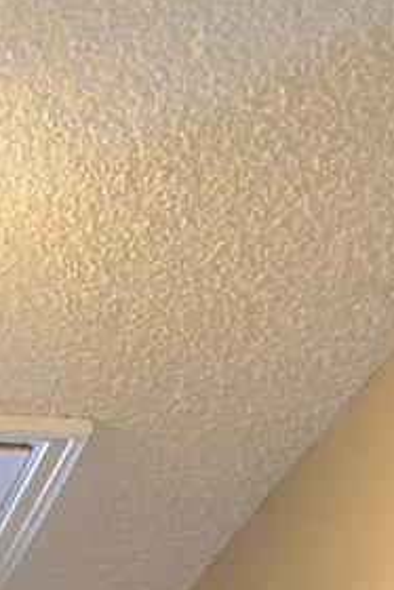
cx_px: -171
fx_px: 2148
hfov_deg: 10.2
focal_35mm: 131
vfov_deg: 11.8
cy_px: 1542
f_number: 1.7
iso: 100
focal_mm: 6.3
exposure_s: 1/24
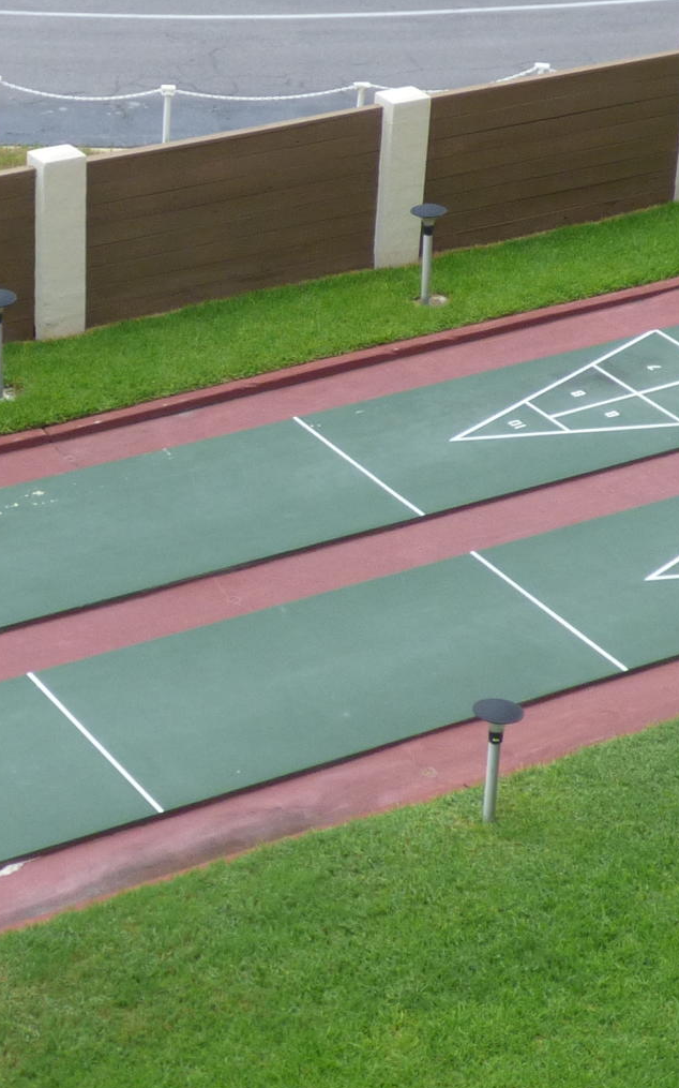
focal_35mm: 94
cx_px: 89
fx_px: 2784
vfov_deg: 22.0
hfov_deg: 13.8
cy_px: 397
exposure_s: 1/800
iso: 100
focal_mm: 5.29
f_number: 3.3
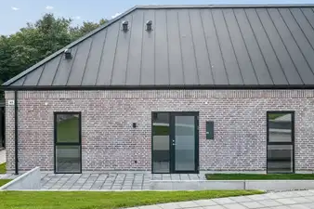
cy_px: 98
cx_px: 150
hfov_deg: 47.4
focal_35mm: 41
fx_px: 357
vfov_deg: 32.6
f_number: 10
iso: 1250
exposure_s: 1/500
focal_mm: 33
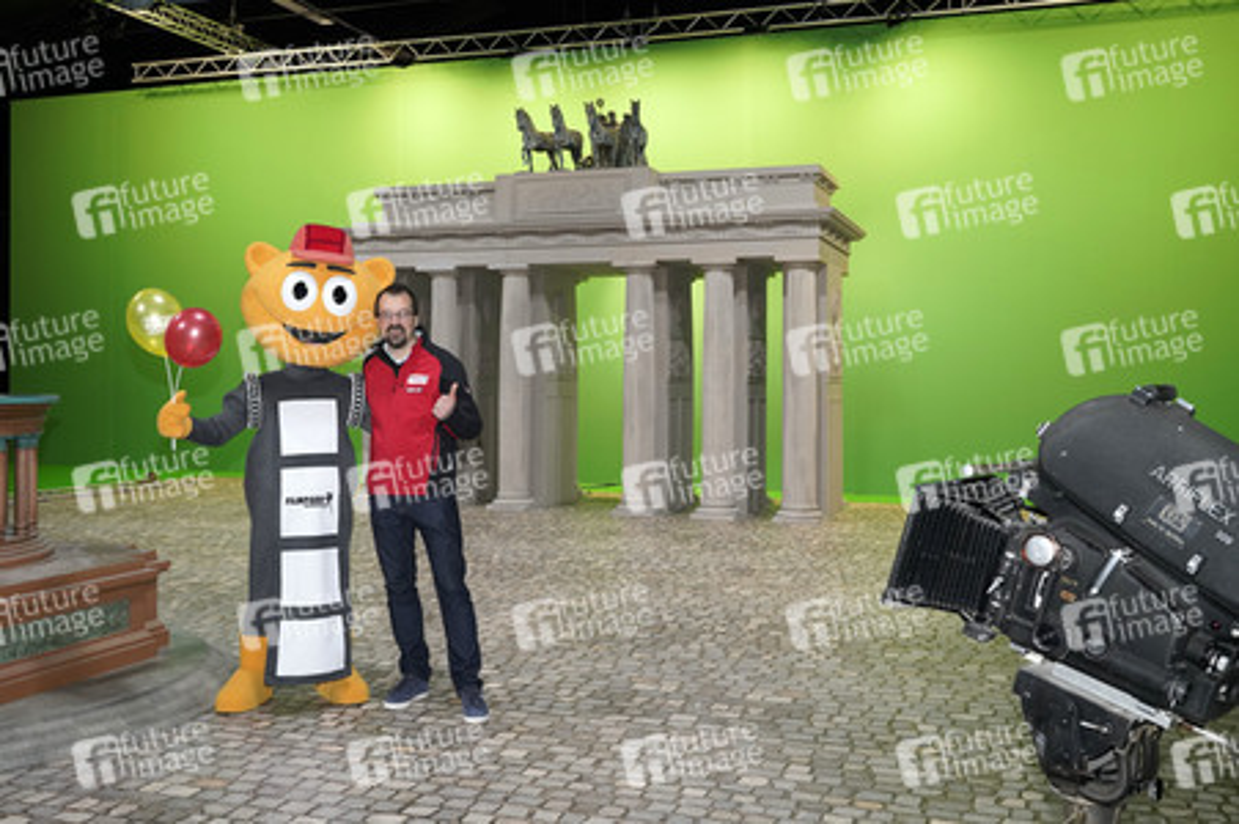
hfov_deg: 55.8
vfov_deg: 38.8
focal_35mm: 34
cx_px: 620
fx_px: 1169
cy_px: 412
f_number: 9
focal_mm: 34
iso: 1600
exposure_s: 1/60
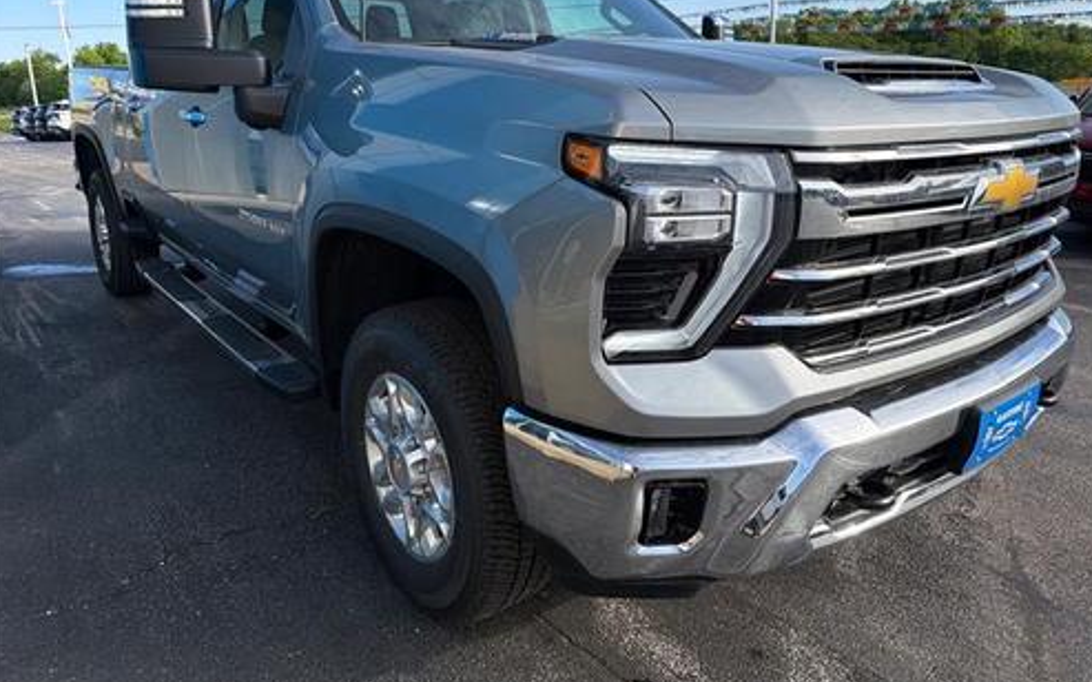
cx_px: 545
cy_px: 283
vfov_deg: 47.4
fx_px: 774
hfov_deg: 70.4
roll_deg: +1.9
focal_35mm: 26
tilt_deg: -14.9
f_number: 1.78
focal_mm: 6.76
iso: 80
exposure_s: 1/3425
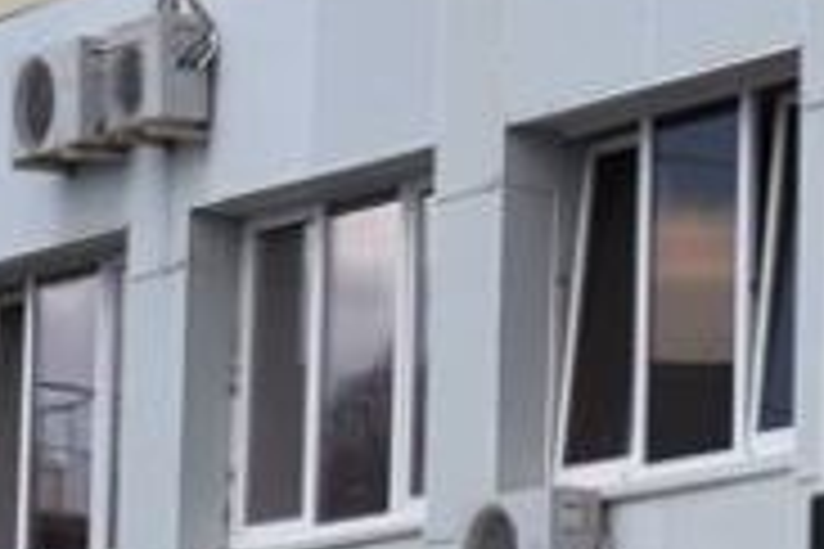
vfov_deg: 7.4
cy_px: 572
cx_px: 1549
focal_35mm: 184
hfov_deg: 10.4
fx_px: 4211
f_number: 8
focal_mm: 32
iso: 125
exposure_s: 1/250
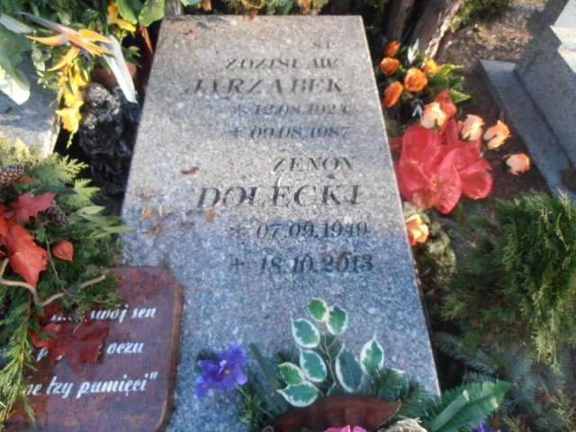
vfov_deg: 56.8
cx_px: 288
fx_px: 399
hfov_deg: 71.6
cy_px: 216
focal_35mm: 24
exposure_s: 1/100
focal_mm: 4.2
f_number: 3
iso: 80
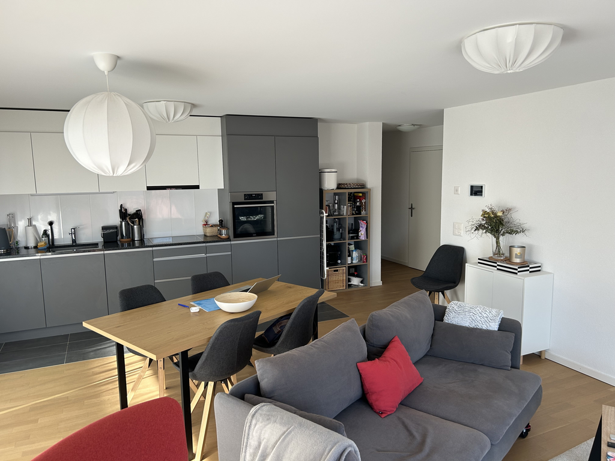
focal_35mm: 26
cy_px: 230
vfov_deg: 53.1
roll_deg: +0.6
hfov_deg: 67.3
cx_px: 308
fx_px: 462
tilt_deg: -8.2
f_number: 1.5
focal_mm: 5.7
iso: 50
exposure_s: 1/121
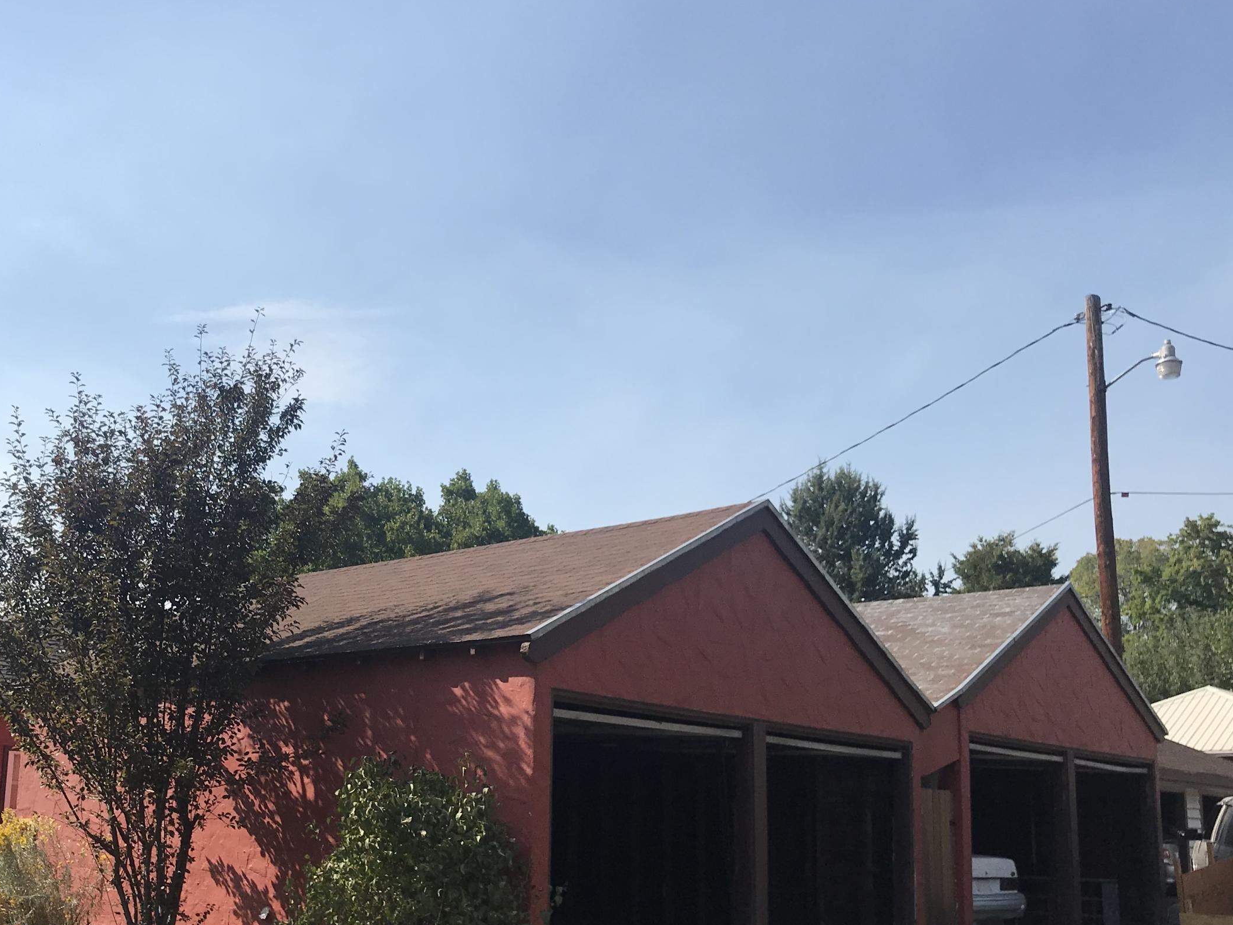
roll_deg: -1.9
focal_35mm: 40
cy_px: 635
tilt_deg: +8.8
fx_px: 1425
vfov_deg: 35.5
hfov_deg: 46.2
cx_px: 423
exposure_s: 1/3096
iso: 20
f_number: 1.8
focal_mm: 3.99
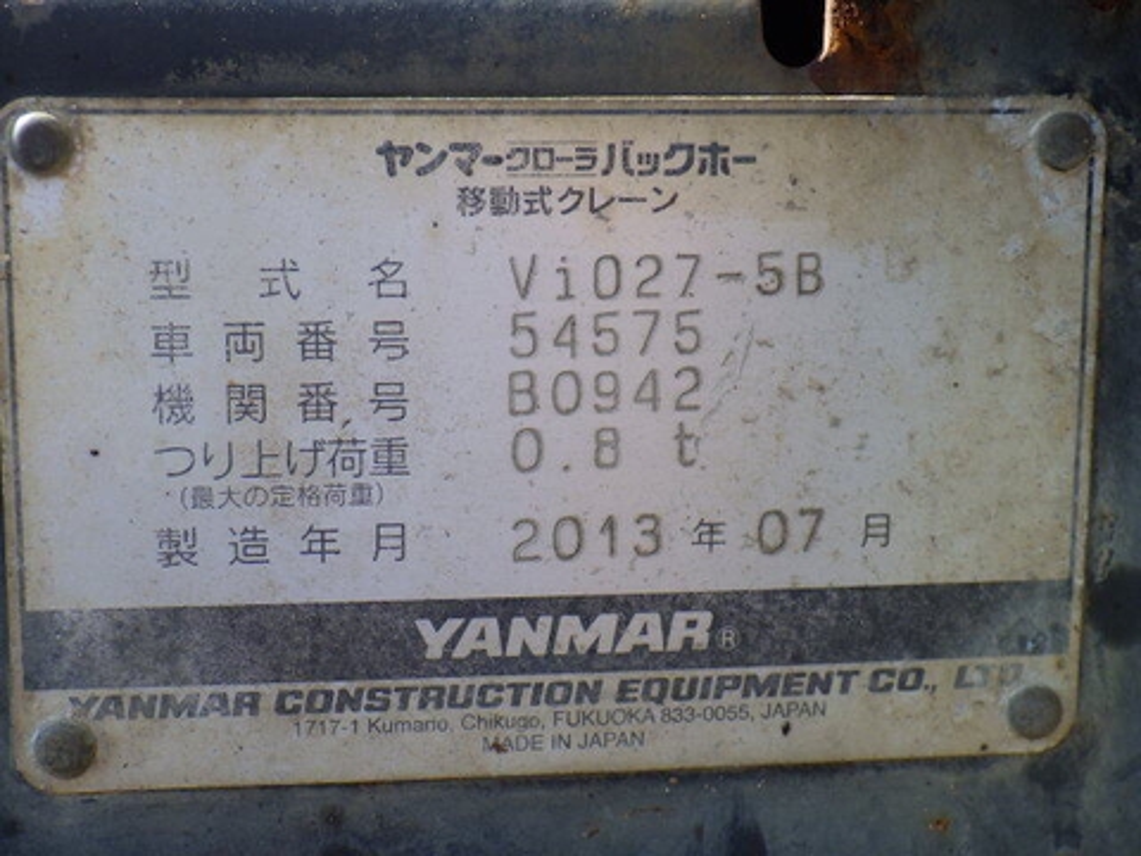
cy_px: 428
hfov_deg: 31.2
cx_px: 570
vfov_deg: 23.7
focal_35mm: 62
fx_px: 2044
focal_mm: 11.1
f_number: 4.6
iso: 125
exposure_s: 1/160
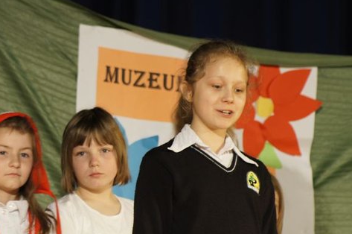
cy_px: 122
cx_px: 132
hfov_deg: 6.3
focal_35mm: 330
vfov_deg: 4.2
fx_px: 3222
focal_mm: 160
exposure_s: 1/15
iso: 800
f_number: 5.6
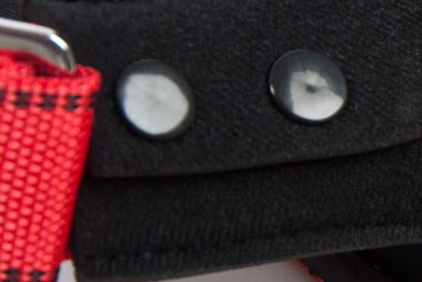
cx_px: 759
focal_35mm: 195
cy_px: 114
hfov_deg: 10.0
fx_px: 2286
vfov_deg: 7.0
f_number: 8
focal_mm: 50
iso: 200
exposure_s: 1/100
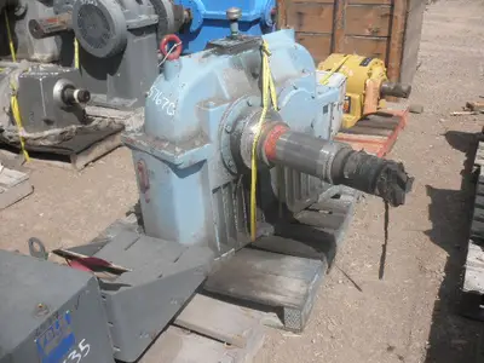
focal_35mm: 35
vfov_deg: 40.7
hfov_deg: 52.6
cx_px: 242
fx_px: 489
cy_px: 182
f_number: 9.1
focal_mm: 6.1
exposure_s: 1/125
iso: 64
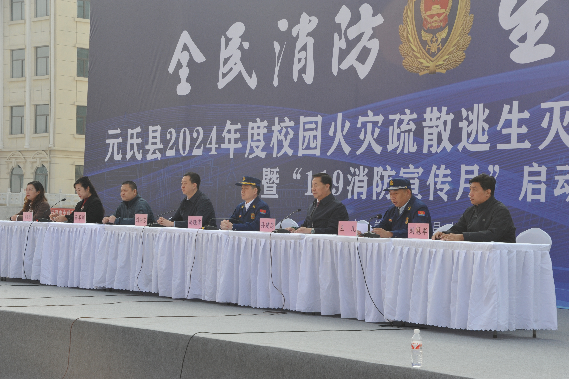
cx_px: 284
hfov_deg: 22.6
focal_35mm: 90
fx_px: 1422
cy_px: 190
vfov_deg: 15.2
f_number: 11
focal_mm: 90
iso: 1250
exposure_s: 1/500
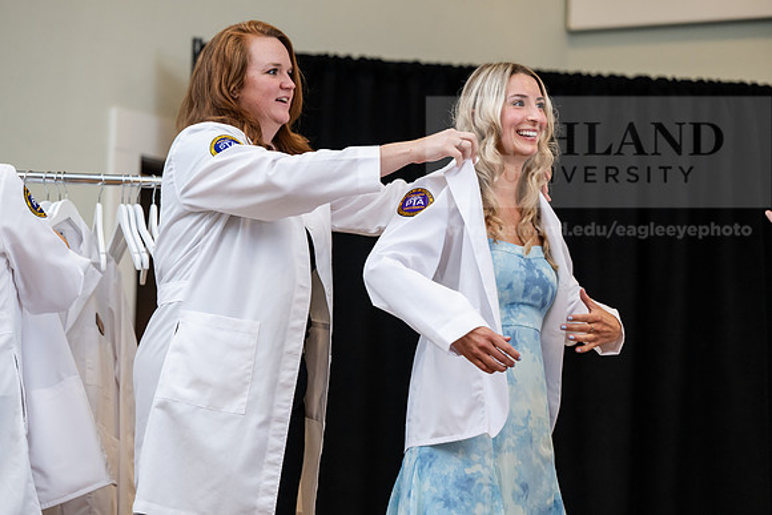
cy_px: 258
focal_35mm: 135
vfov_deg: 10.2
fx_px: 2896
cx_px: 386
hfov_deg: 15.2
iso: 1600
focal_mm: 135
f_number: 3.5
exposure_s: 1/200
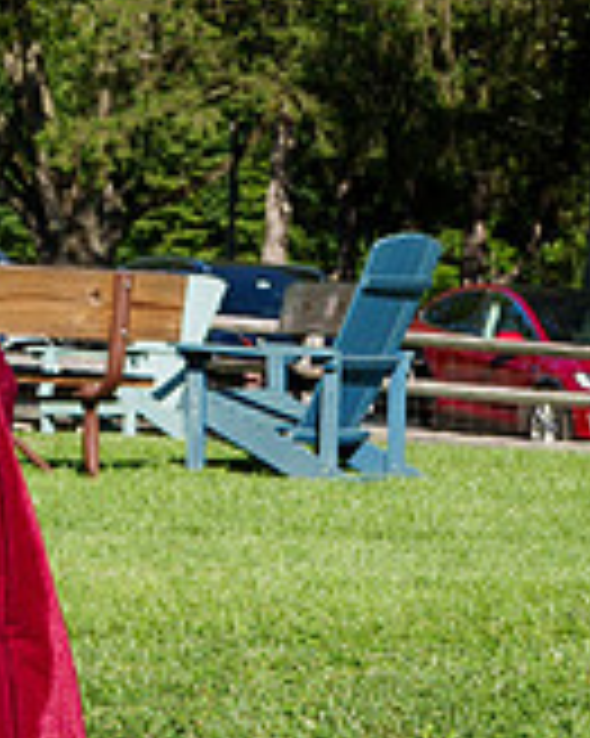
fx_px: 3212
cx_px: -256
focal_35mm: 147
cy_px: 158
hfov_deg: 10.2
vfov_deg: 13.1
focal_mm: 35
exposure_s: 1/200
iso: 100
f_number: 6.3
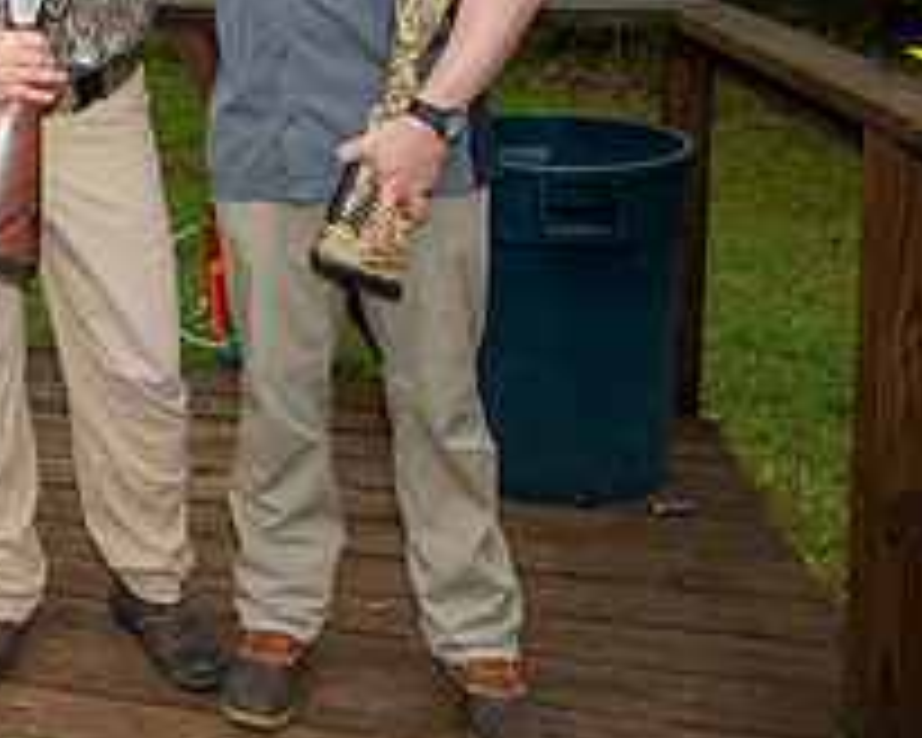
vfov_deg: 26.9
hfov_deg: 30.8
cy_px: -9
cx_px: -135
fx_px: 1446
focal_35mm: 53
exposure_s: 1/160
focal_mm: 20
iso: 125
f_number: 8
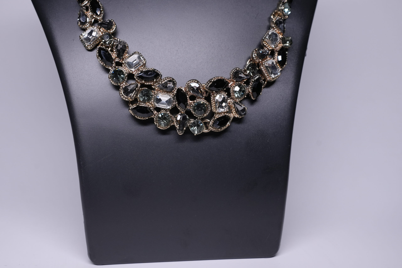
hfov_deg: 38.2
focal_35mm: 52
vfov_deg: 26.0
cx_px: 201
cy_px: 134
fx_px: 581
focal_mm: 35
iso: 1000
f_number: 8
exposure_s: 1/160
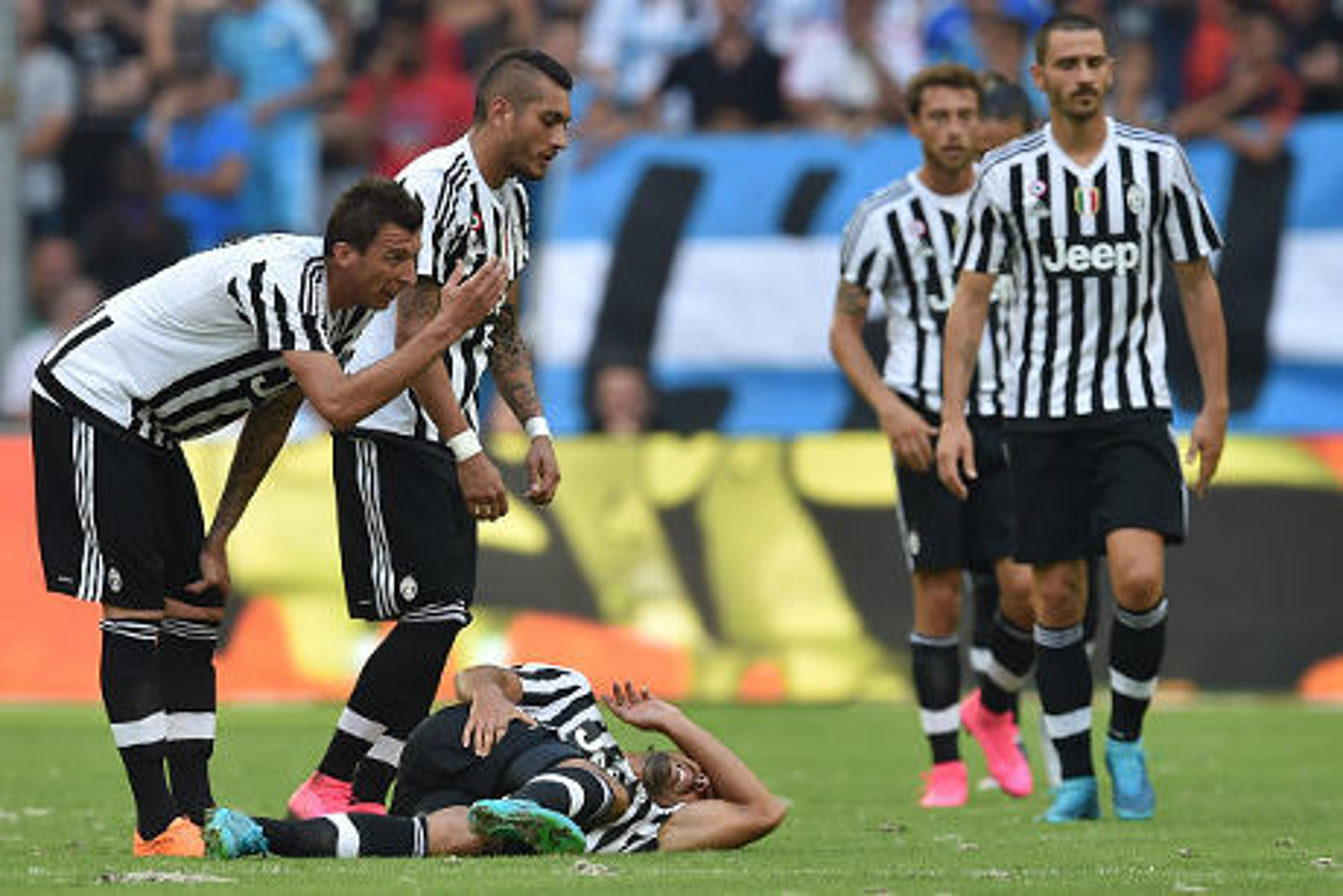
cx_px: 672
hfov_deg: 3.7
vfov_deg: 2.5
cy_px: 448
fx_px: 20523
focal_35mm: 550
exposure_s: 1/1250
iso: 1000
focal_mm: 550
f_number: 4
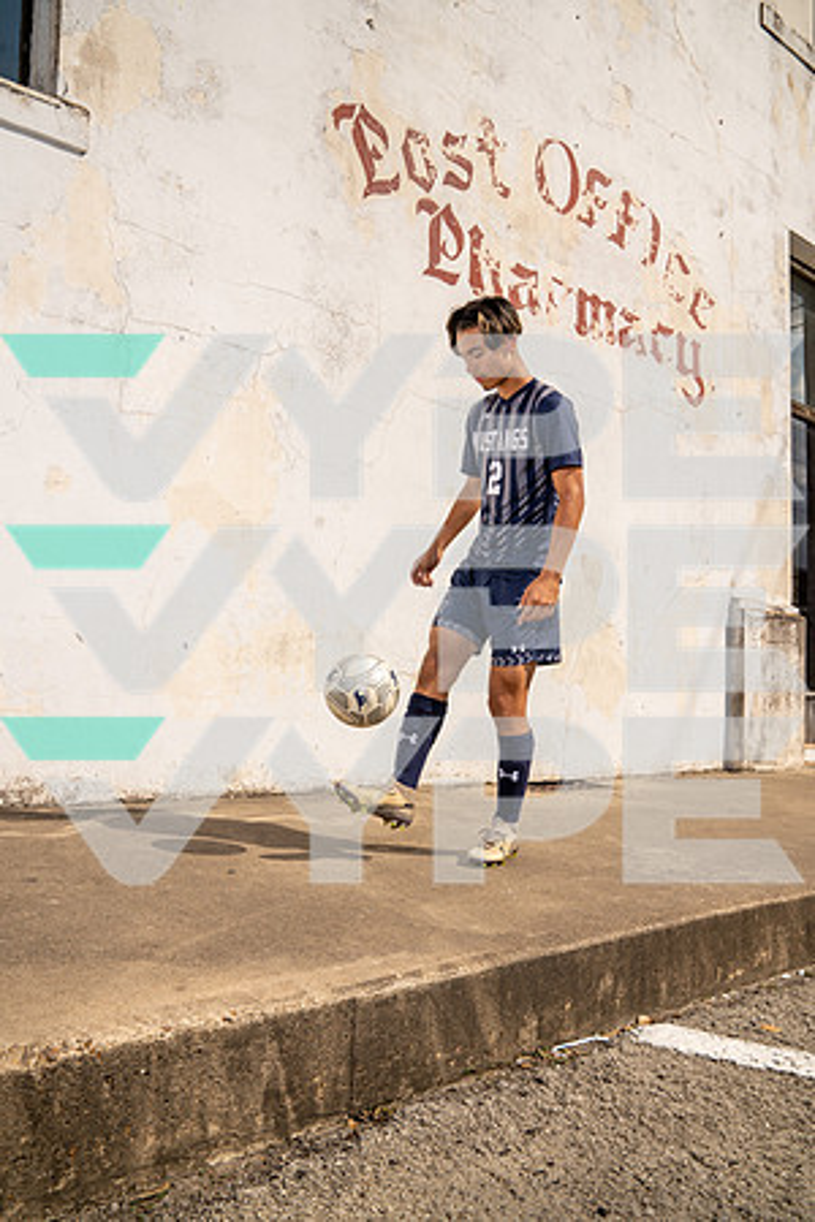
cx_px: 408
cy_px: 611
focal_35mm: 26
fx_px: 883
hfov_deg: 49.6
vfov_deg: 69.4
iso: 125
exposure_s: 1/250
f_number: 11
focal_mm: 26
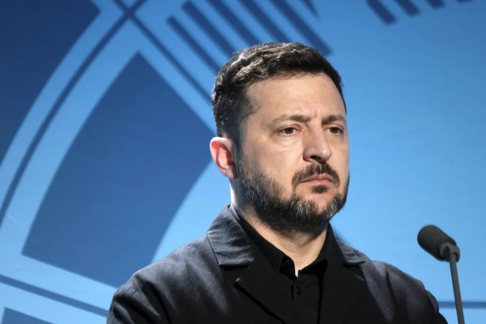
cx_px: 243
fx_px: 8099
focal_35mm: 600
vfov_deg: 2.3
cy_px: 162
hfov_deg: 3.4
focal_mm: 400
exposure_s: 1/125
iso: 2500
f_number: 5.6
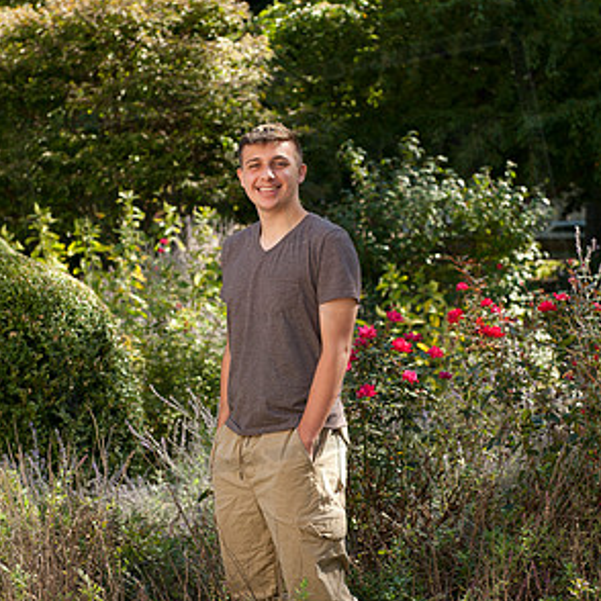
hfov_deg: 19.1
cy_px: 266
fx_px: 1787
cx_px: 299
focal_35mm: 91
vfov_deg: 19.1
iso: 160
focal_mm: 70
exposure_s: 1/250
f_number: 5.6
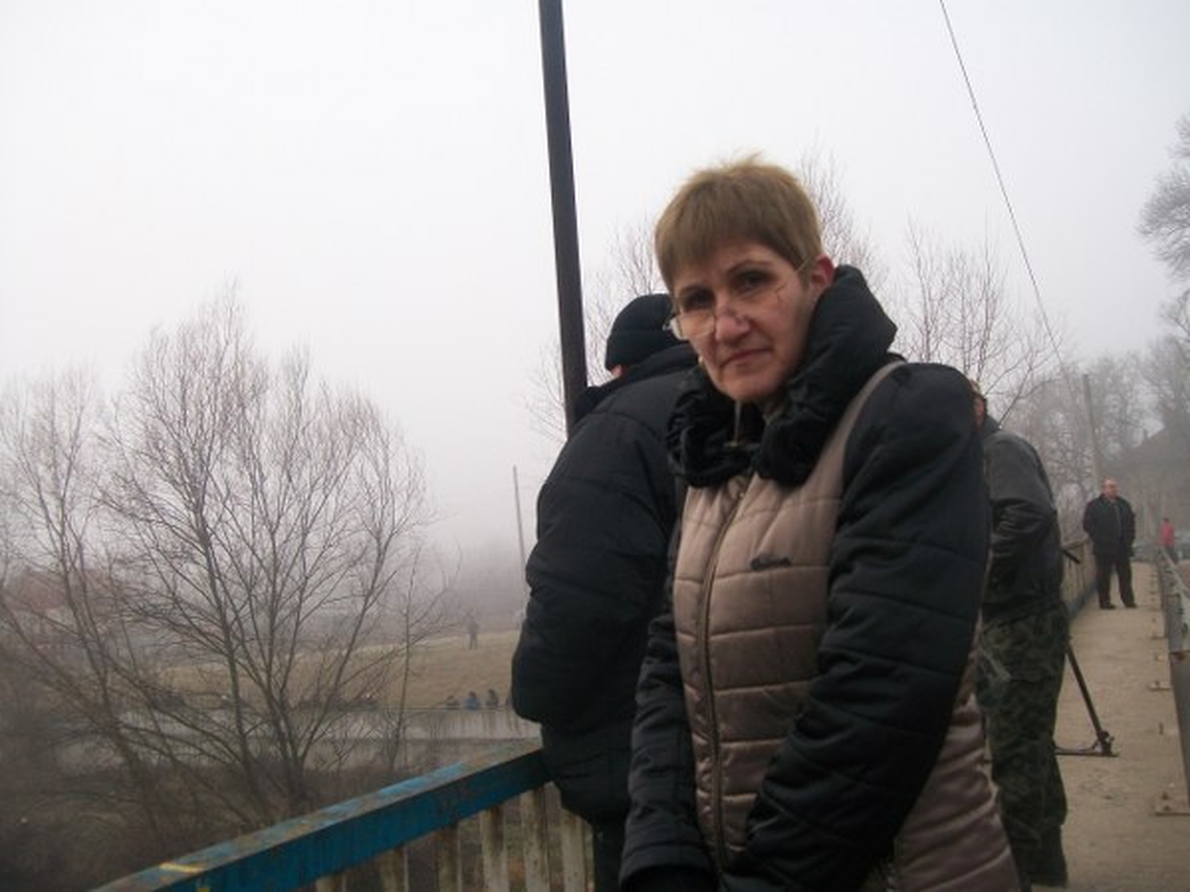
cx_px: 595
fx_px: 1238
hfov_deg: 51.4
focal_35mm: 36
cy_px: 446
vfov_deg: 39.7
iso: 80
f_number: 2.7
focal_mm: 6
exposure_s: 1/320
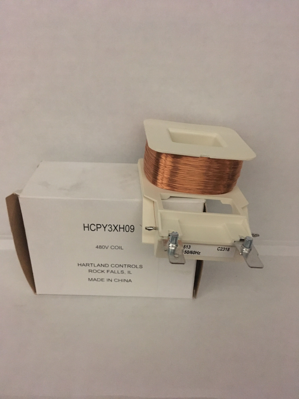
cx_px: 150
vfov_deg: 61.7
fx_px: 334
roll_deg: +0.9
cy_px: 200
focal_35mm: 29
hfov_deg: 48.2
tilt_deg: -28.8
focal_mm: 4.15
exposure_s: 1/15
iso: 500
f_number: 2.2
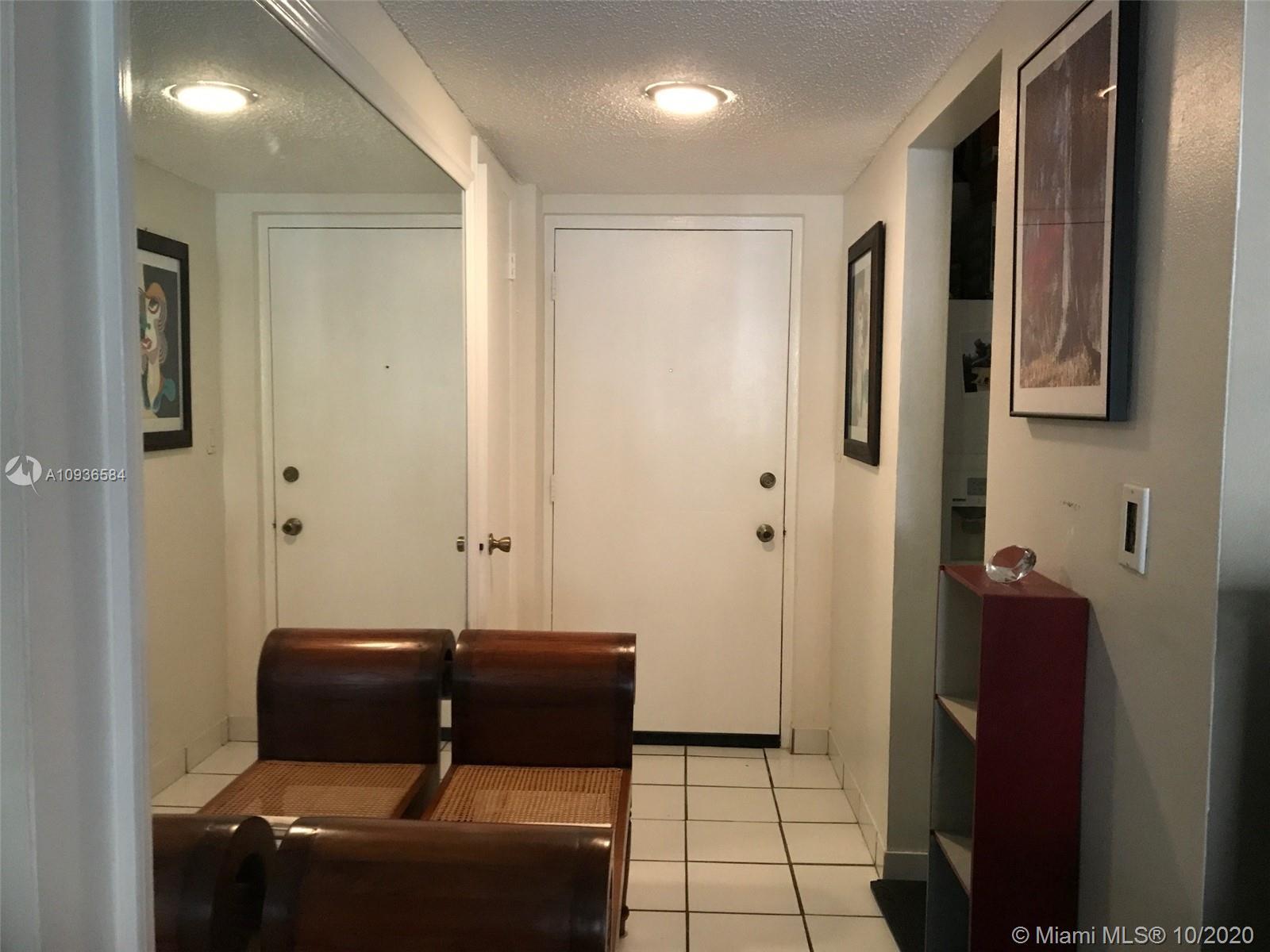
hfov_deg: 63.4
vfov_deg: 49.7
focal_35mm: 28
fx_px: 1027
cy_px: 476
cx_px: 635
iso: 100
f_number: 1.8
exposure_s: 1/7
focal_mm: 3.99
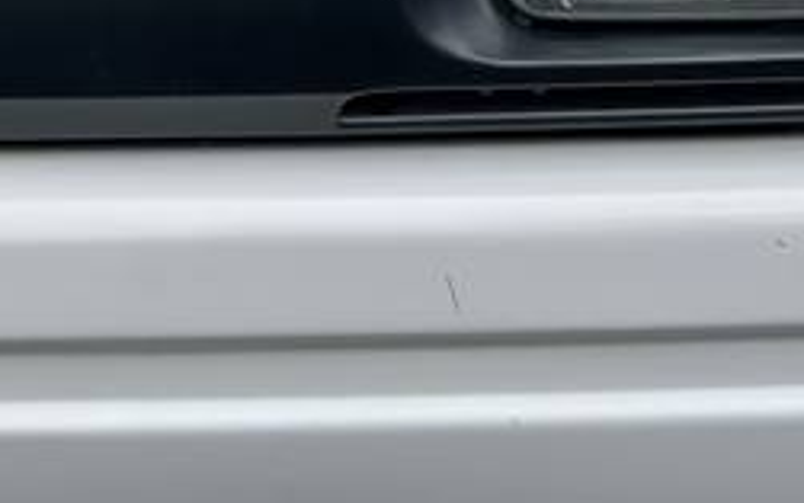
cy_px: -384
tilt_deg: -4.9
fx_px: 2959
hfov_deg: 14.5
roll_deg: -2.5
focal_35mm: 135
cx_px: -372
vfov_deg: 9.3
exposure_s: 1/2203
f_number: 1.6
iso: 32
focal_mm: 5.1
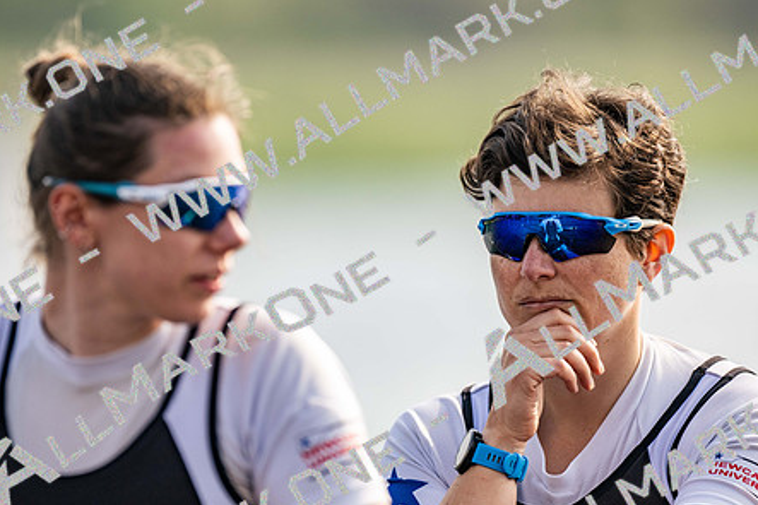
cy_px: 247
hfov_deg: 2.6
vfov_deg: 1.7
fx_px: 16543
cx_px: 339
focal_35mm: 786
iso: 280
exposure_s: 1/2500
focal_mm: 600
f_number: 4
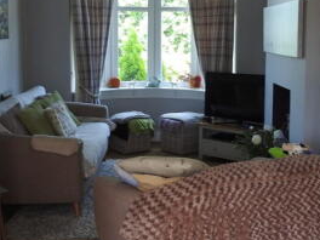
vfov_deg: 27.4
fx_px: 490
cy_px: 83
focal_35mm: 53
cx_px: 158
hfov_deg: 36.2
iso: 100
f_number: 3.3
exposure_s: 1/30
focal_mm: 4.3
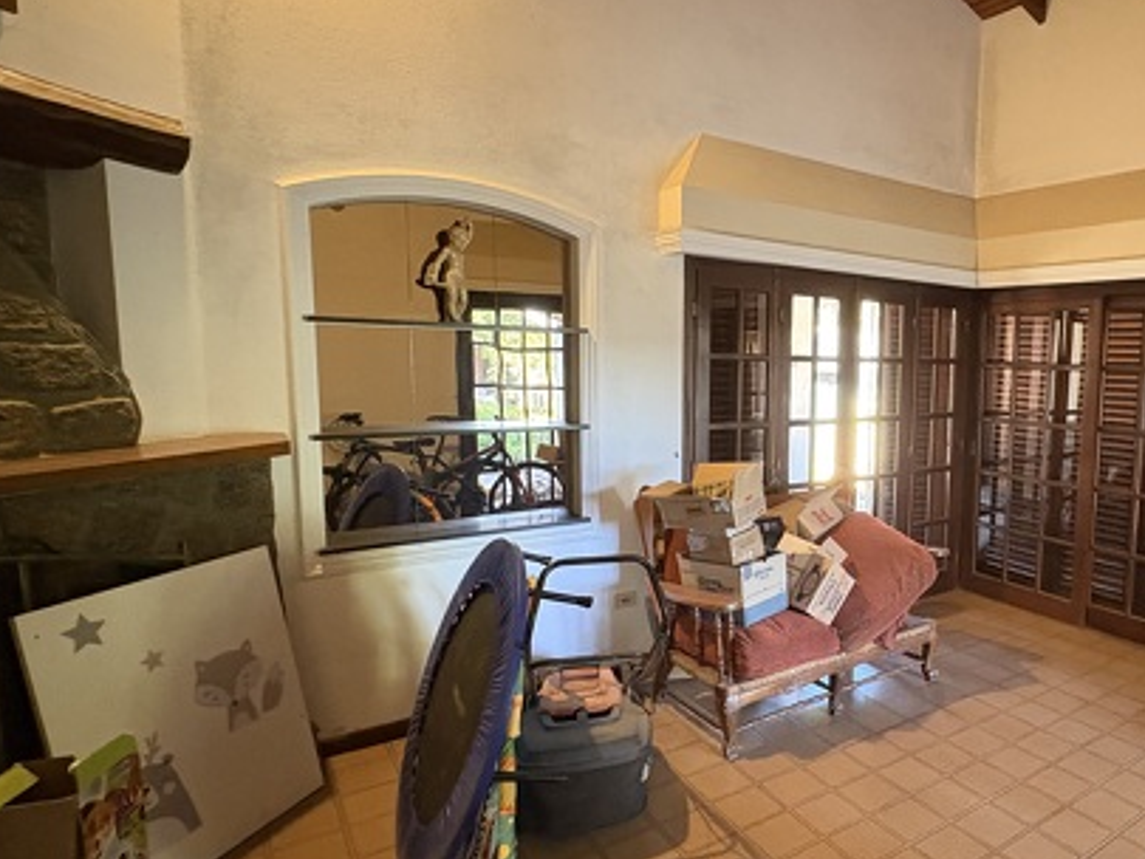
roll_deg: -1.2
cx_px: 854
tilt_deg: -6.1
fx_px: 761
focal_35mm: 23
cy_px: 441
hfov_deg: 69.2
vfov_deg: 58.9
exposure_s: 1/33
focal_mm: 2.22
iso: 800
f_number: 2.2
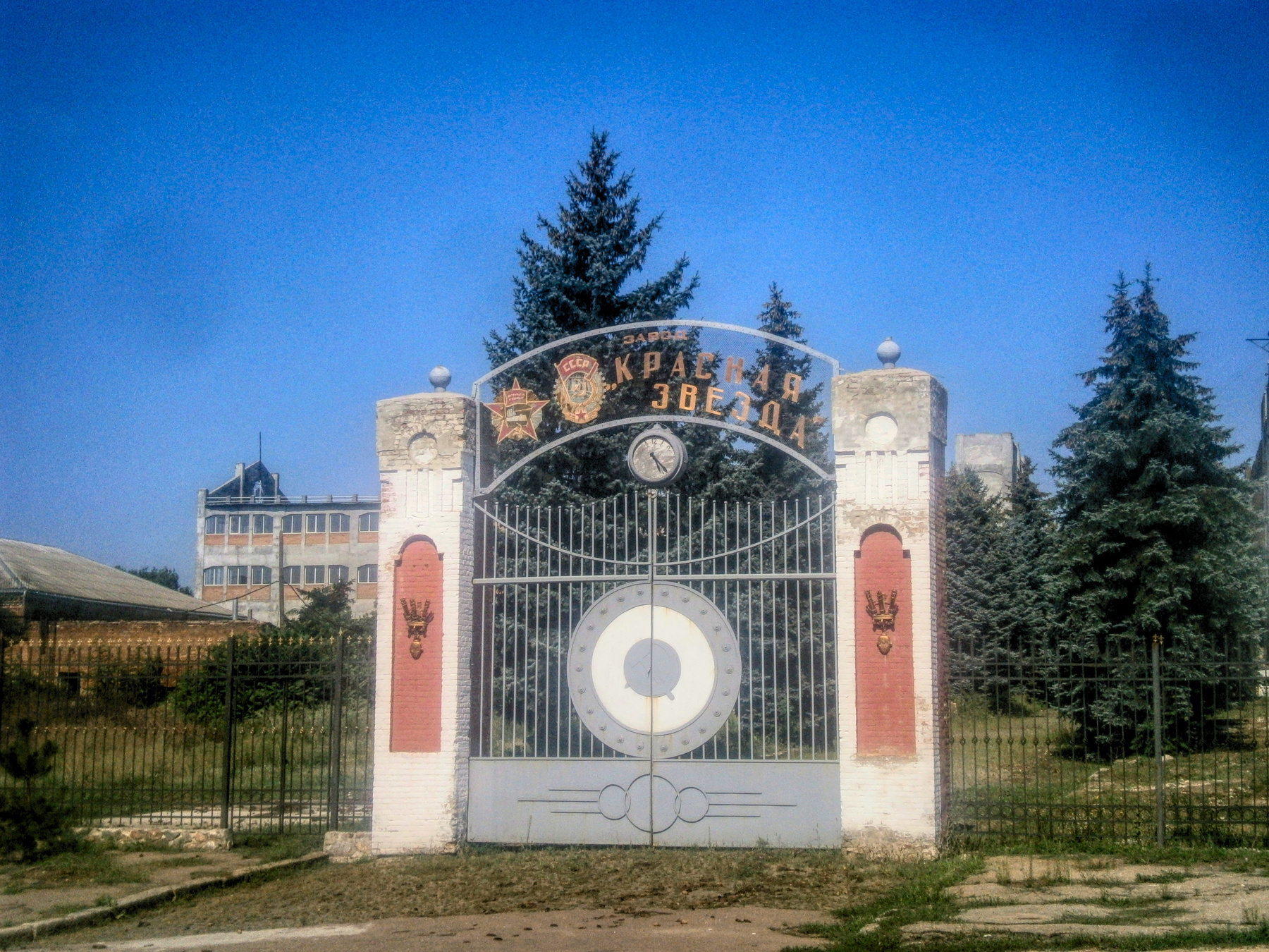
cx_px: 634
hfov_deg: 32.2
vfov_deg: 24.4
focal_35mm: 60
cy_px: 476
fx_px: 2200
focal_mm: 10
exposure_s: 1/1600
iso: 80
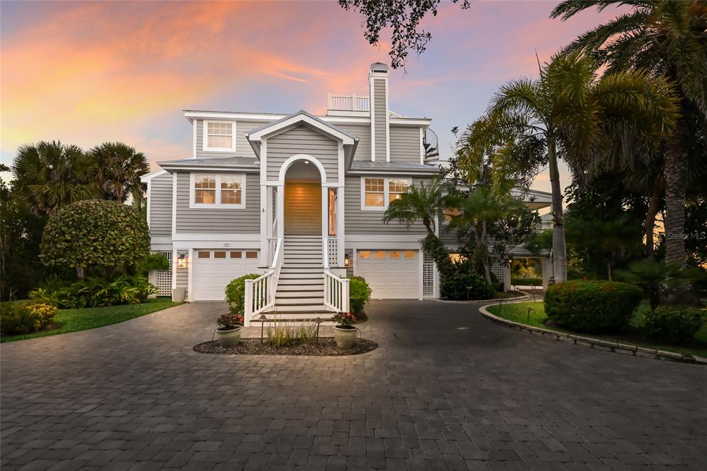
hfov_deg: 95.0
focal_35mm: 16
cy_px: 236
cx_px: 354
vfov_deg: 72.0
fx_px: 324
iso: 10000
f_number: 11
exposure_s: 1/200
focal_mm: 16.5
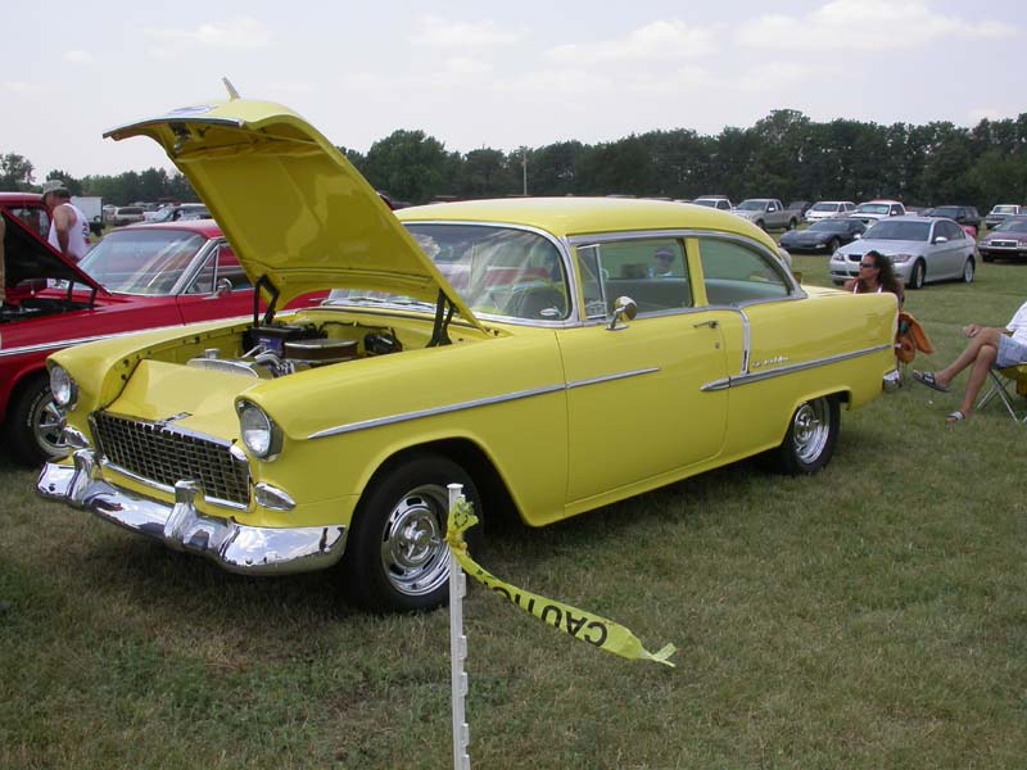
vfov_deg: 37.7
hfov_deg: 49.0
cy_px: 385
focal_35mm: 38
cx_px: 514
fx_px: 1127
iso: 100
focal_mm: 7.85
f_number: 6.7
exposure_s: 1/308
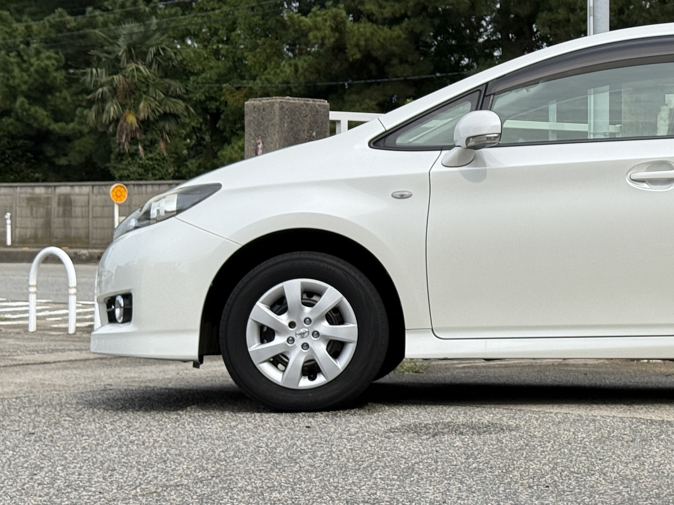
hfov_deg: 19.6
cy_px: 162
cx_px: 642
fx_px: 1908
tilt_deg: +1.3
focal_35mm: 98
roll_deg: -0.2
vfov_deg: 15.1
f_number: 1.78
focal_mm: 6.76
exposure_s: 1/3704
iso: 64
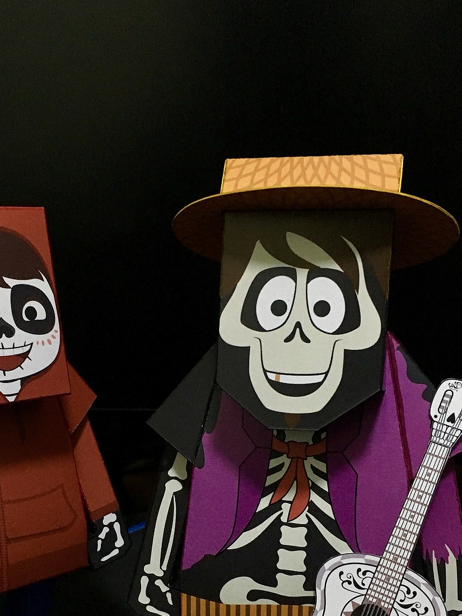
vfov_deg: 41.1
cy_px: 448
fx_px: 801
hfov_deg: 32.0
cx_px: 167
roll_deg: +0.7
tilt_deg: -13.1
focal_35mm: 45
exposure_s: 1/20
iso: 200
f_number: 2.2
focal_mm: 4.15
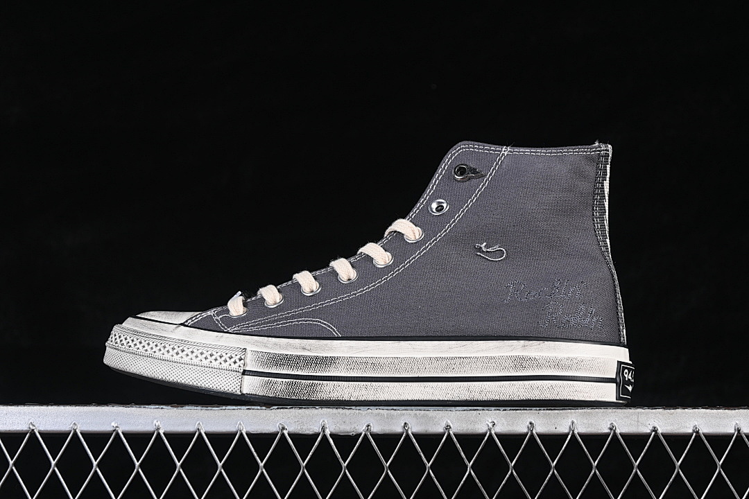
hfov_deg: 27.0
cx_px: 374
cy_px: 250
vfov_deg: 18.2
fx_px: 1560
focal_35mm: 75
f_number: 7.1
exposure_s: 1/60
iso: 160
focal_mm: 50
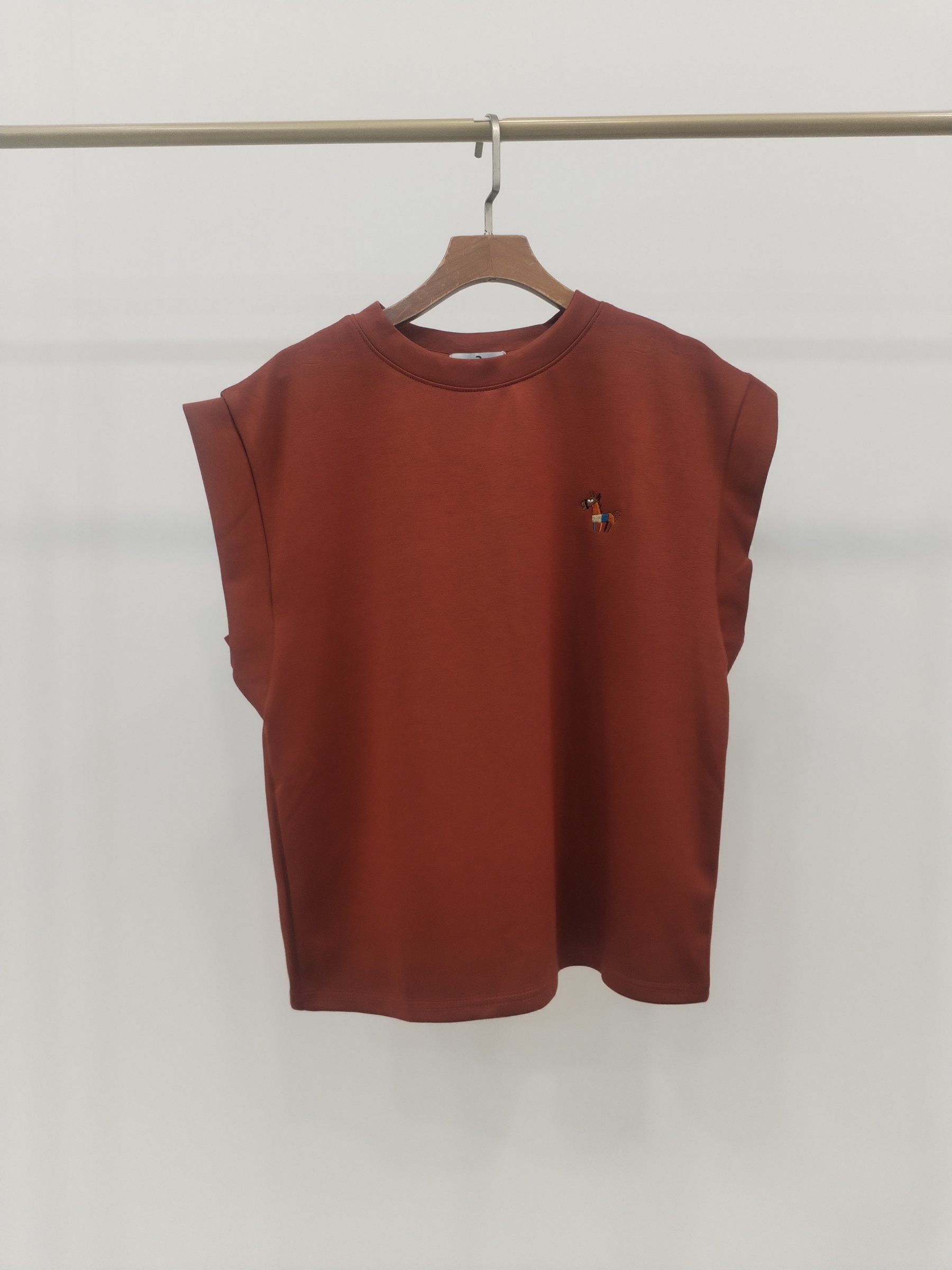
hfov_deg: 48.2
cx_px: 476
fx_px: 1063
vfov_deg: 61.7
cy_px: 635
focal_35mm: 29
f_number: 1.8
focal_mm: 4.75
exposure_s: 1/60
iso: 298
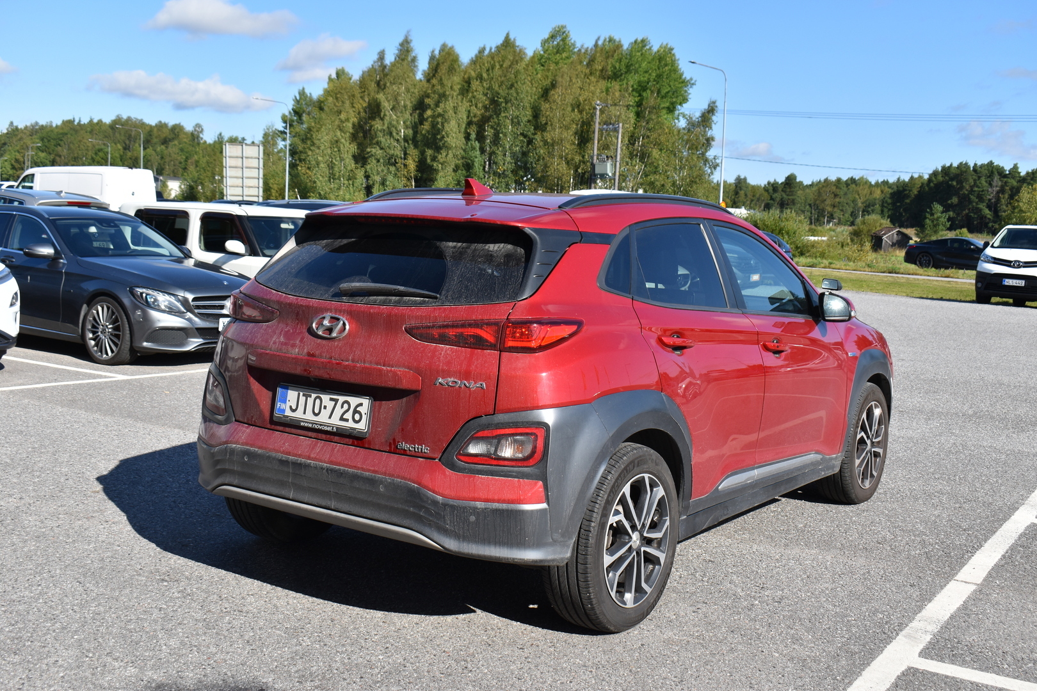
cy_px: 346
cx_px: 518
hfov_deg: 49.6
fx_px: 1123
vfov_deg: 34.2
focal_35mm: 39
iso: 200
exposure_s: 1/500
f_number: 8
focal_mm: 26
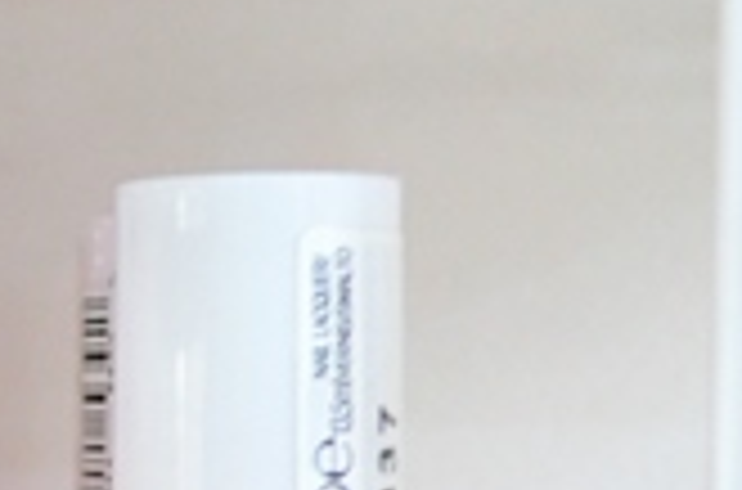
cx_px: -405
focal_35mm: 205
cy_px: 1281
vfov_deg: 6.3
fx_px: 4213
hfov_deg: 9.7
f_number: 4
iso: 2200
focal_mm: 22
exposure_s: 1/30
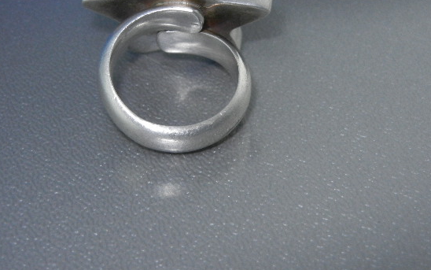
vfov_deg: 17.8
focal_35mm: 73
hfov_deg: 28.2
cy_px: 85
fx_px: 858
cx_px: 194
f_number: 8
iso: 641
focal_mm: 10.6
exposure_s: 1/30
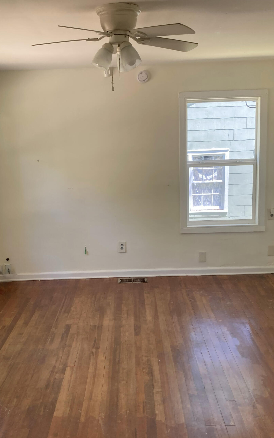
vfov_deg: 49.3
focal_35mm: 40
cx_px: 123
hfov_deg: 32.0
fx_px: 478
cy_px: 221
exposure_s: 1/121
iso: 50
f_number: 1.8
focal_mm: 3.99
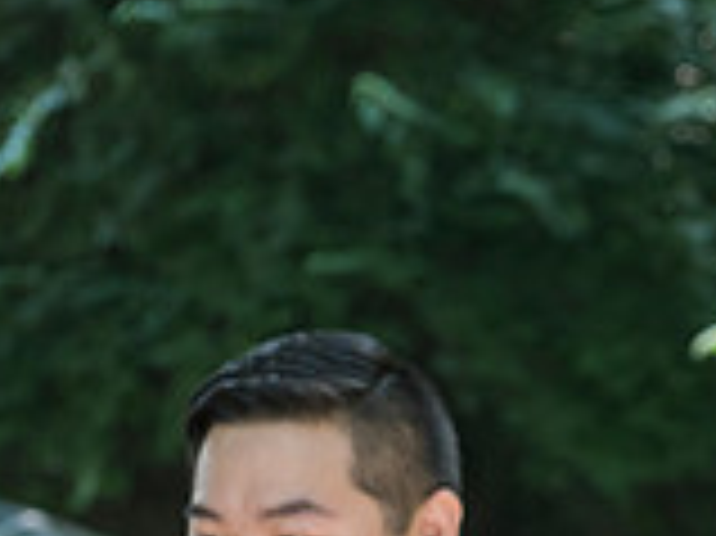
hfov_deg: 7.9
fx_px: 5084
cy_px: 727
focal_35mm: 246
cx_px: 1009
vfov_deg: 6.0
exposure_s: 1/400
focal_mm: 70
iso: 1000
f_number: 4.5
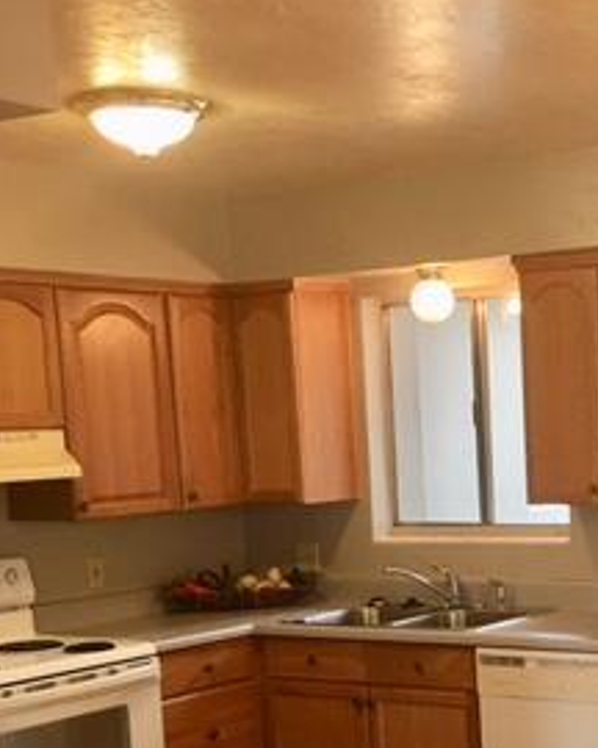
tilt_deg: -6.6
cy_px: 609
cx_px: 615
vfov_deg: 27.7
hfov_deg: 21.9
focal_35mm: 67
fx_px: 1482
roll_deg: +3.0
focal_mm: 4.15
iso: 40
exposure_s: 1/30
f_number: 2.2
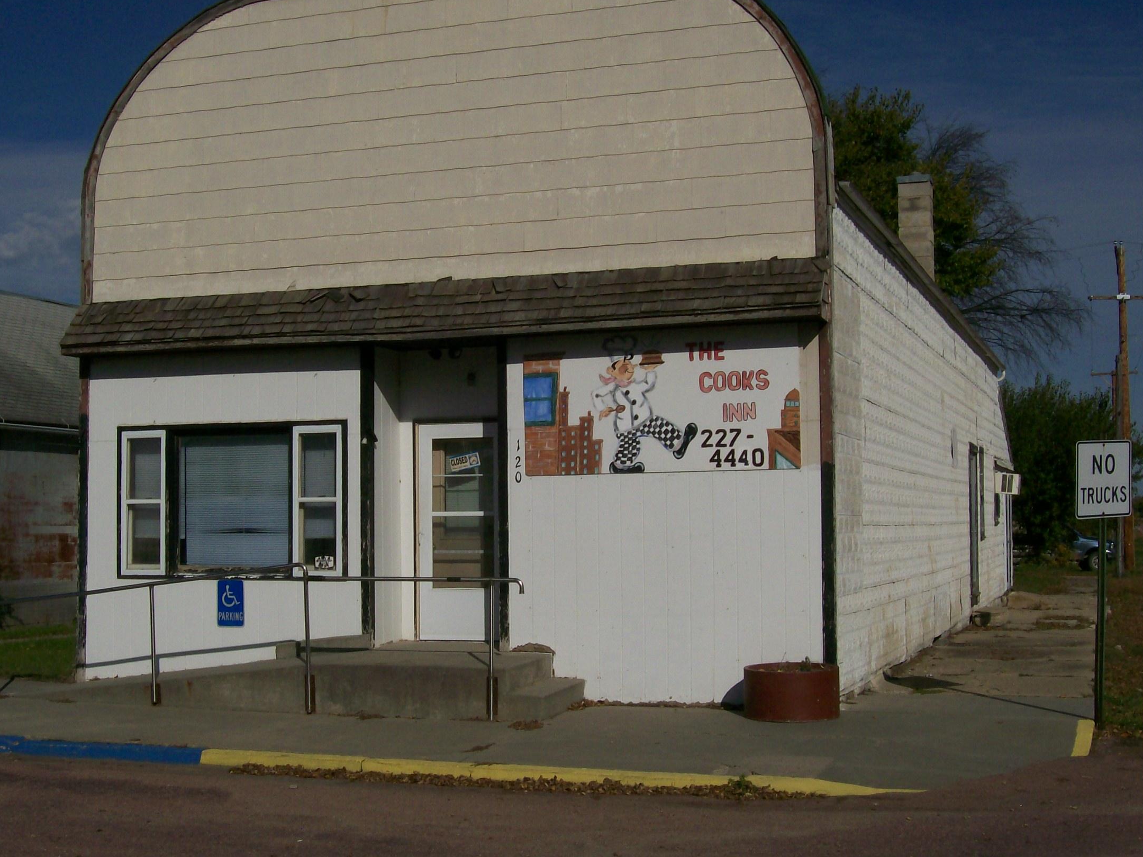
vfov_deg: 30.3
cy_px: 451
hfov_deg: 39.6
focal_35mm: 48
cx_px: 541
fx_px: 1585
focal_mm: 7.6
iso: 80
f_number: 5.4
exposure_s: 1/1401
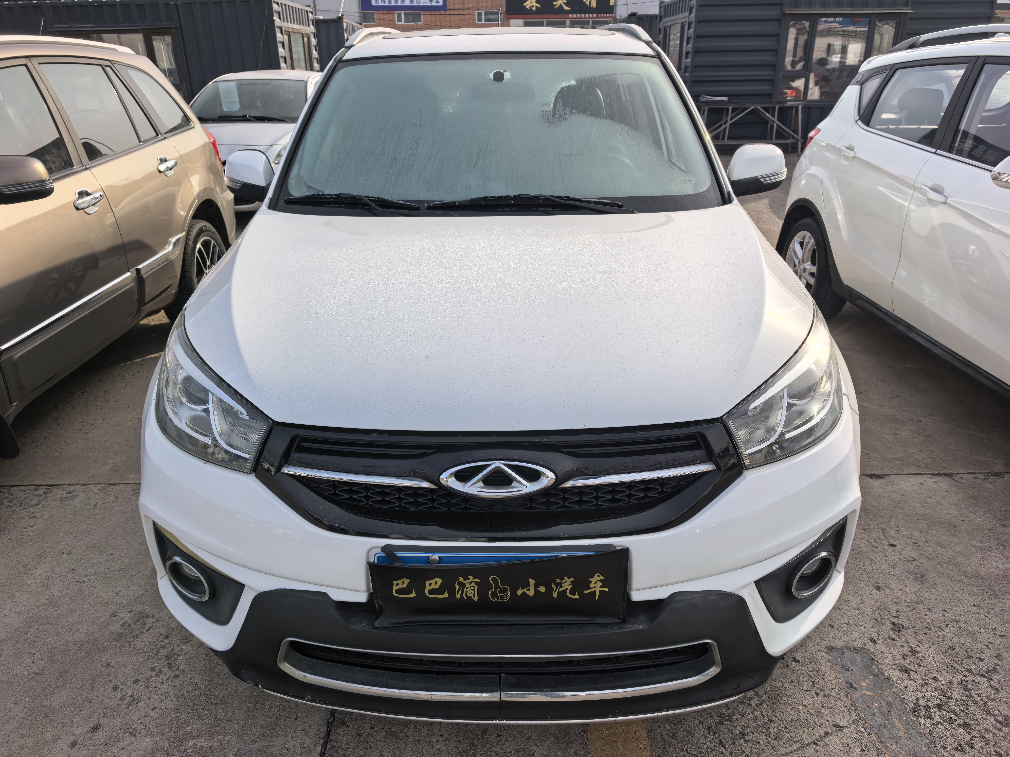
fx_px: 700
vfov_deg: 56.8
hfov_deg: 71.6
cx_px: 505
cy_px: 378
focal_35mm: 24
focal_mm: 5.75
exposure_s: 1/3953
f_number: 2
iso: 50
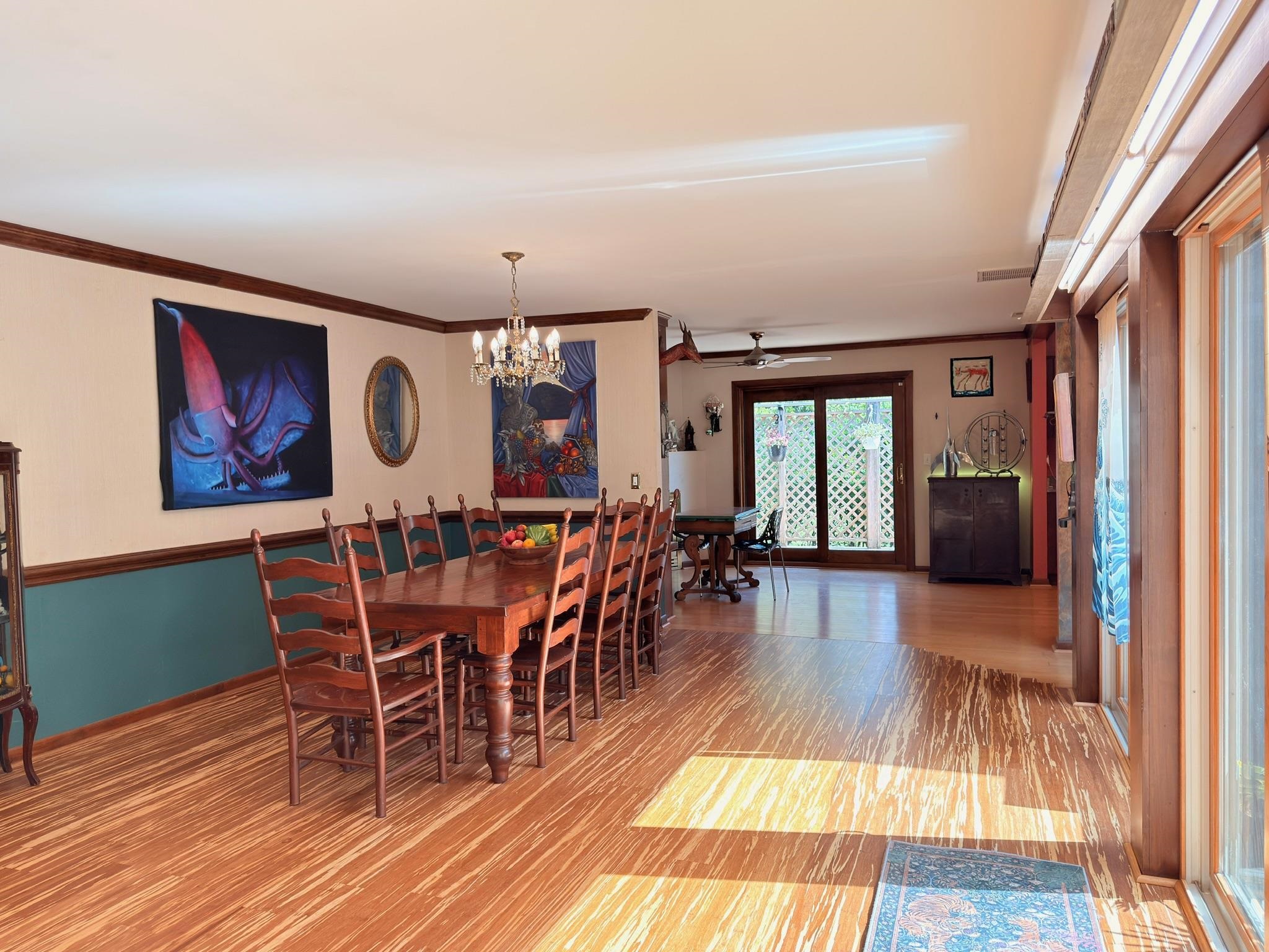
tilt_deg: -1.6
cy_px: 476
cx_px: 634
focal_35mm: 25
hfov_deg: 69.4
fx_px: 916
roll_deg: +1.2
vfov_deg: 54.9
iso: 80
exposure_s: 1/267
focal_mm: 6.76
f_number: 1.78
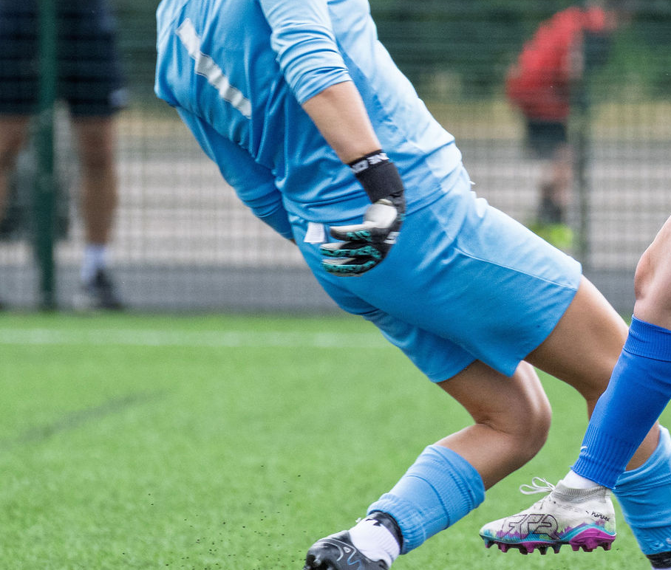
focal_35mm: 1124
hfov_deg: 1.7
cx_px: 683
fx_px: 22879
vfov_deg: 1.4
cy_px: 123
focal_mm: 340
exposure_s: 1/1600
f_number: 5.3
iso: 1100
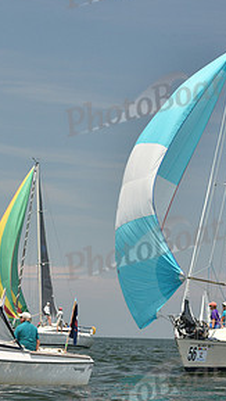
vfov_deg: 14.6
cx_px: -6
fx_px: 1563
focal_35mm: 147
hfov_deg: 8.2
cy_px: 192
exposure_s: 1/2000
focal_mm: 70
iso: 320
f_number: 3.5
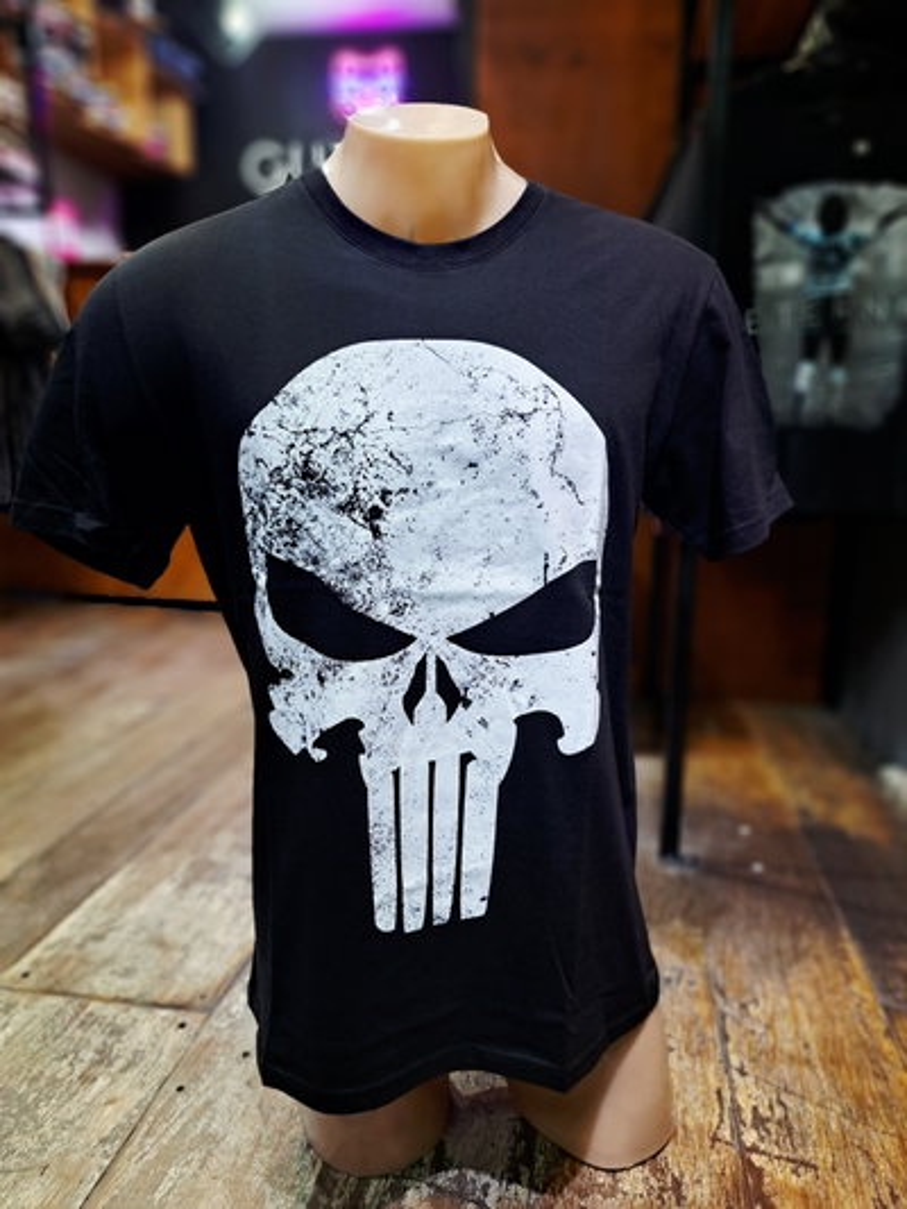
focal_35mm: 24
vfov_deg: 71.6
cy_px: 604
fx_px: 838
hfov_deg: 56.8
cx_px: 454
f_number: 1.8
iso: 125
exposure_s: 1/50
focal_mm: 5.23
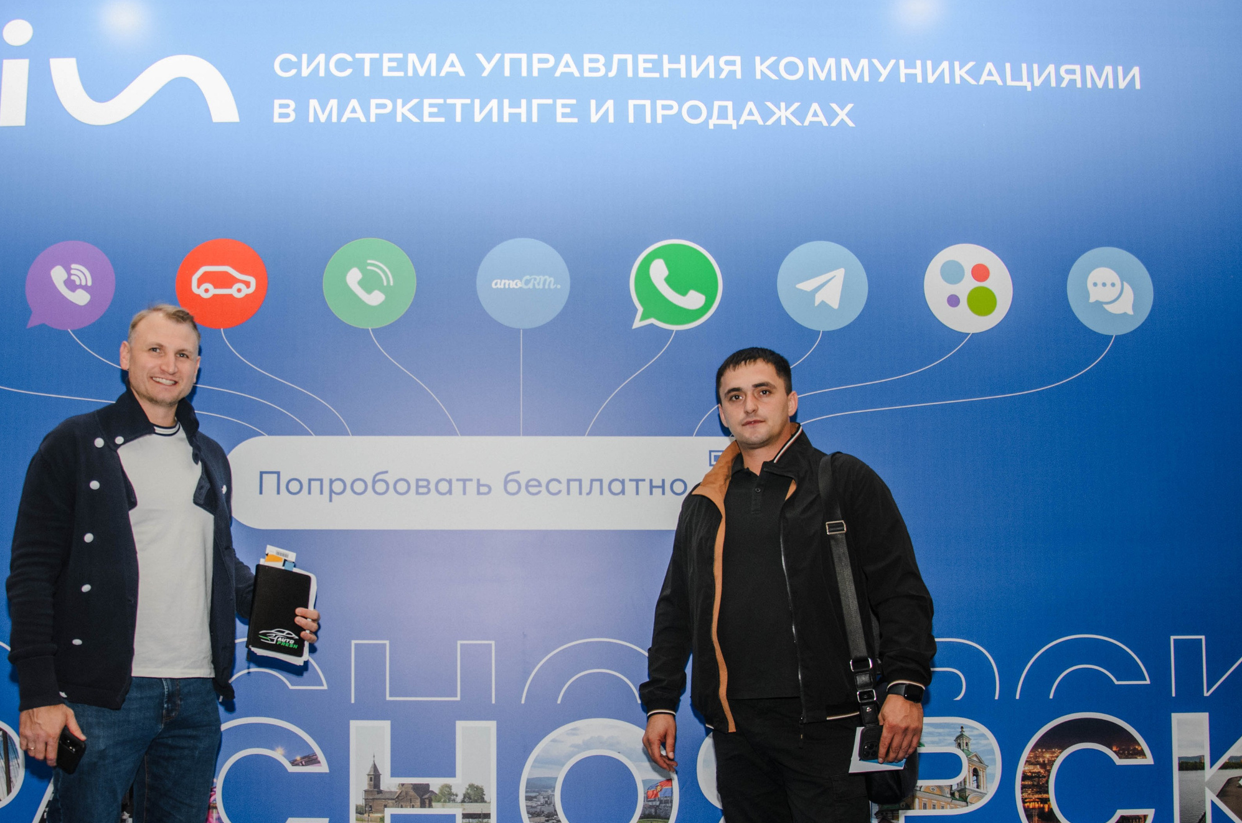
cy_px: 495
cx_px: 492
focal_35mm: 36
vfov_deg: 36.6
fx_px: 1240
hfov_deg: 52.8
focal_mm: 18
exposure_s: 1/125
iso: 320
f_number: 3.5
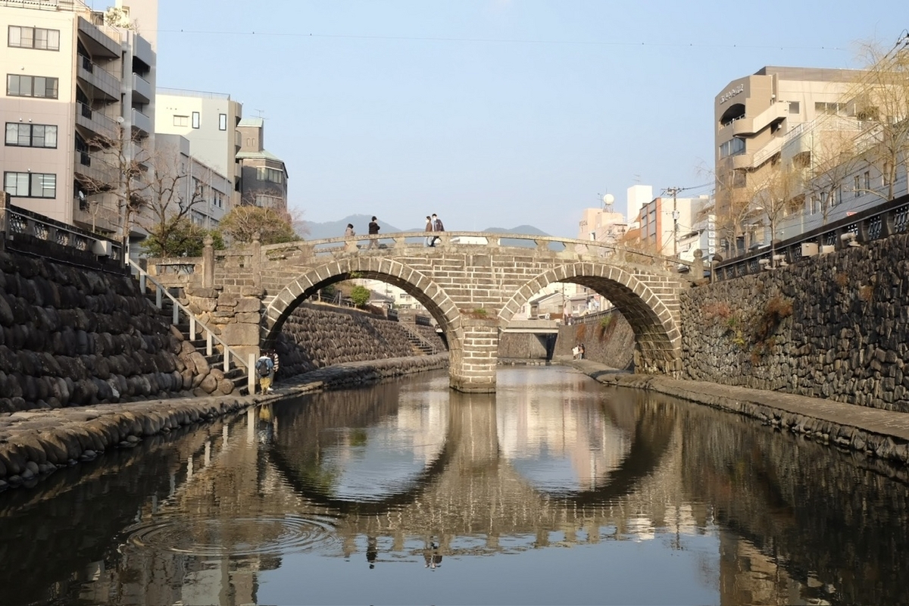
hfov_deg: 57.2
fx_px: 833
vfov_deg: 40.0
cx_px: 454
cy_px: 303
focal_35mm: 33
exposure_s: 1/400
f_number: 8
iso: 400
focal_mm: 22.3
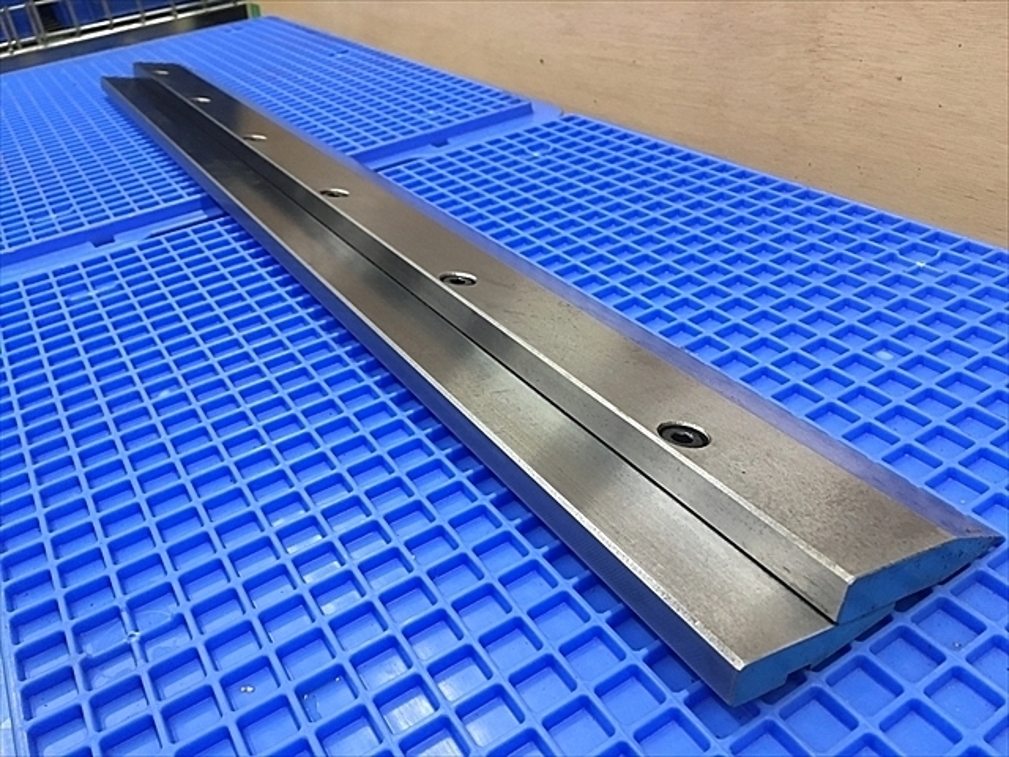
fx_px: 845
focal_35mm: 29
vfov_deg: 48.2
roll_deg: +9.0
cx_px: 504
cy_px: 378
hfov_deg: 61.7
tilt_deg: -33.0
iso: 125
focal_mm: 4.15
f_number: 2.2
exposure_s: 1/30
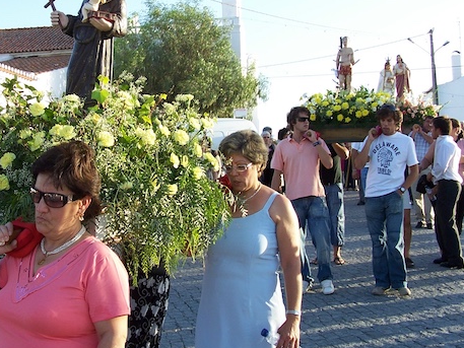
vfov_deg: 29.6
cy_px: 134
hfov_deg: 38.6
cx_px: 169
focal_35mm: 49
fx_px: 657
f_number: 2.8
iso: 80
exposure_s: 1/350
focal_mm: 6
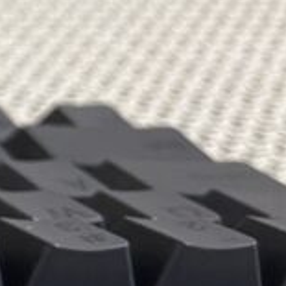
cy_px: 340
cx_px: -611
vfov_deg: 11.3
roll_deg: -5.0
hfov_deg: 9.0
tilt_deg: -32.2
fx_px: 1421
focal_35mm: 152
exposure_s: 1/60
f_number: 1.6
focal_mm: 5.1
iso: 160
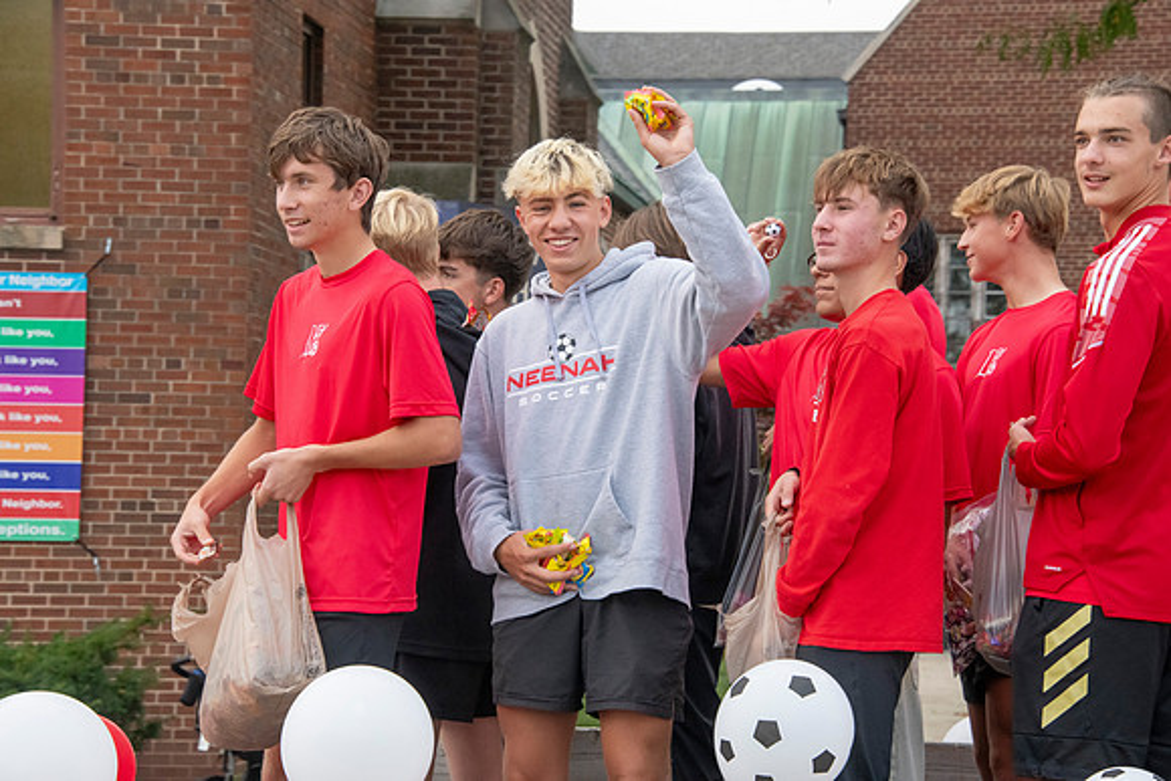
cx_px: 586
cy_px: 390
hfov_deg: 17.6
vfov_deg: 11.8
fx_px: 3774
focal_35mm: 116
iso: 3200
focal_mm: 116
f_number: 11
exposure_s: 1/320
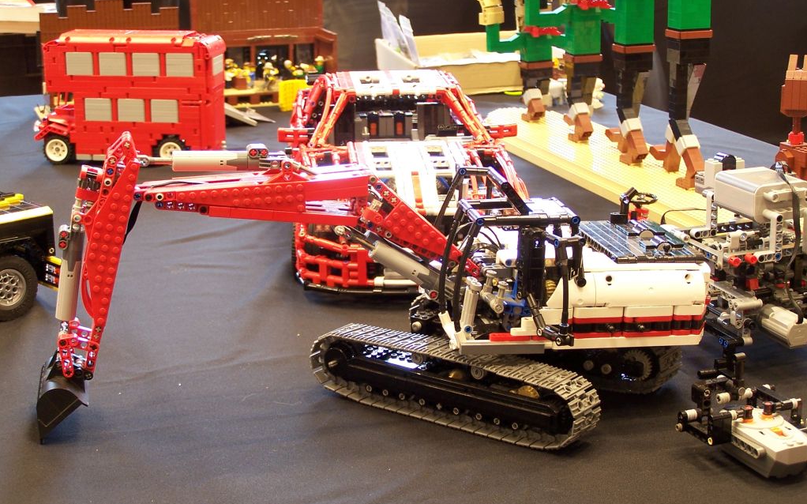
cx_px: 404
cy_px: 263
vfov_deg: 19.1
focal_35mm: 68
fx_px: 1495
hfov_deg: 30.2
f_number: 3.2
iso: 80
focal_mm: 10.7
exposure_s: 1/3
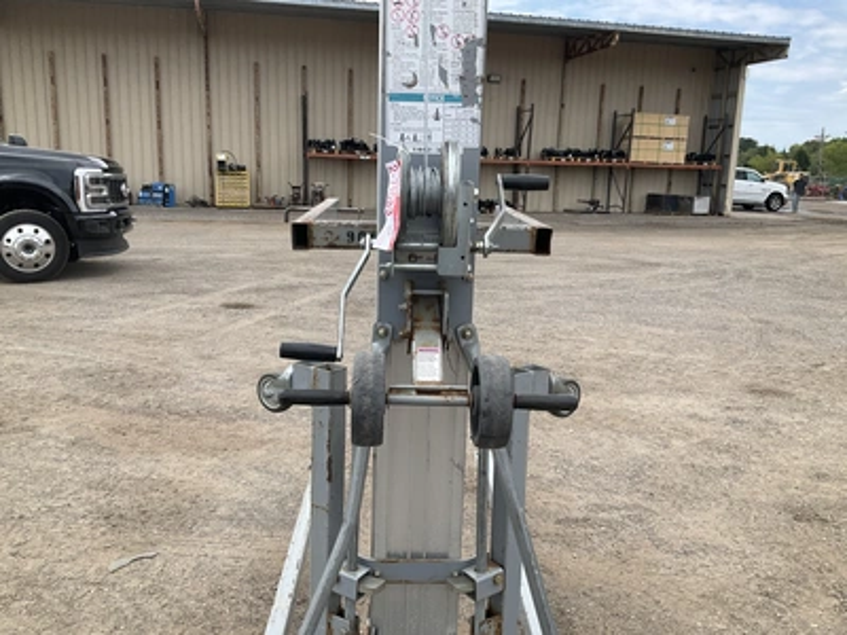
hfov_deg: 61.7
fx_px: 710
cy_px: 318
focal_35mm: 29
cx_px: 424
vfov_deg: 48.2
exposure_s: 1/978
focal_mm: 3
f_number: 1.8
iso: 25
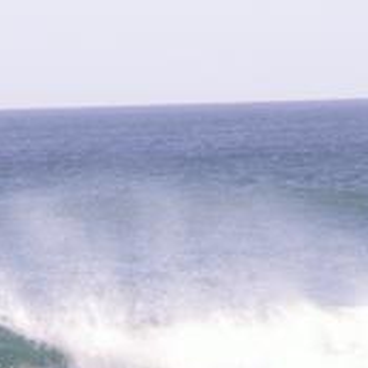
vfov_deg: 2.0
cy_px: 387
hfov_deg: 2.0
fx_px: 10416
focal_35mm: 866
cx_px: 18
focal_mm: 50.68
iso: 50
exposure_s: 1/160
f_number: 6.3
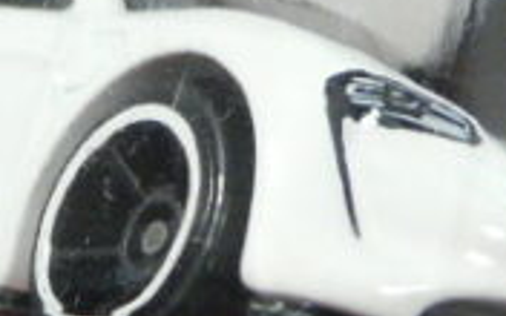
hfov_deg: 5.1
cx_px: 170
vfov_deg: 3.2
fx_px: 5640
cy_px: 121
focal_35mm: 409
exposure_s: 1/50
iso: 200
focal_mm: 11.7
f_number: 3.2
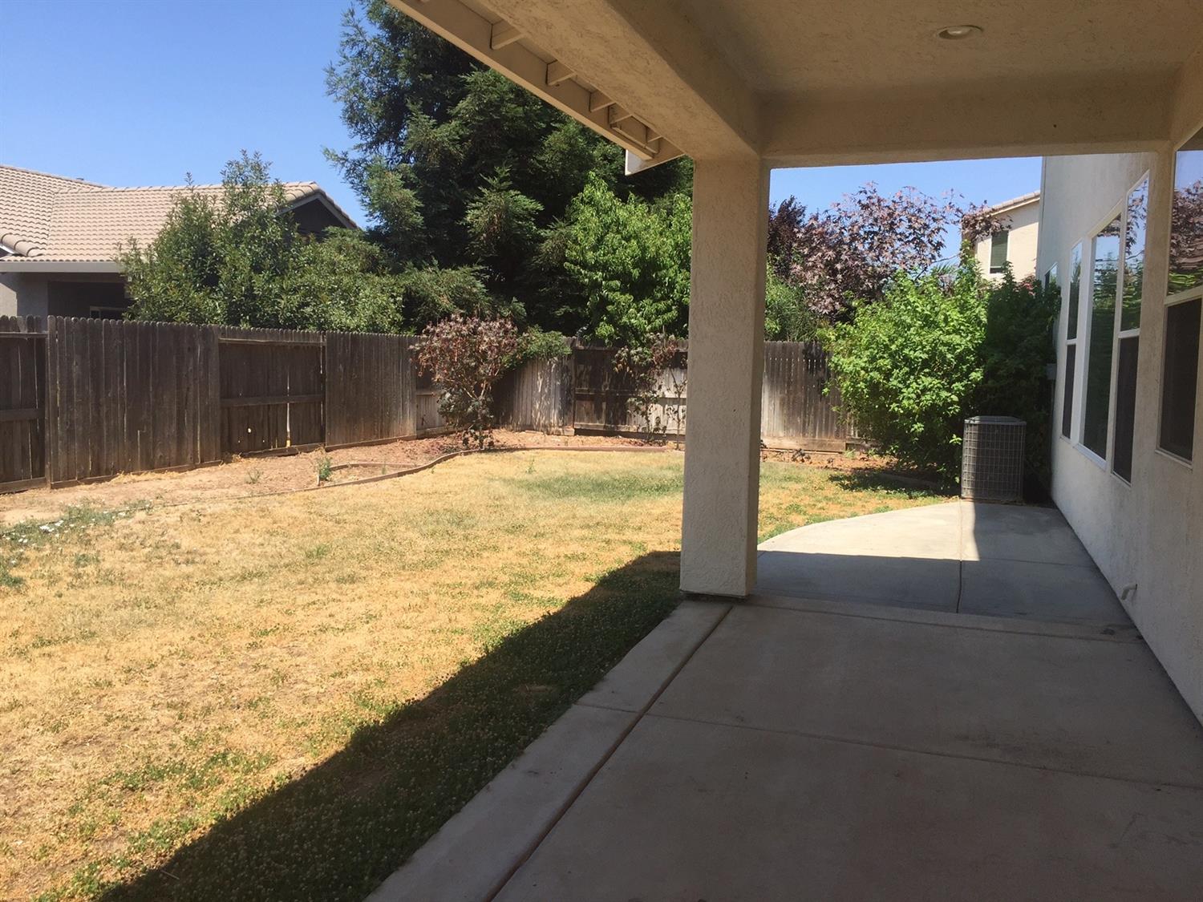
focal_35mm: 29
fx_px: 1008
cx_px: 602
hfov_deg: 61.7
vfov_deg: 48.2
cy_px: 451
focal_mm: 4.15
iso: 32
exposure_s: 1/1199
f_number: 2.2
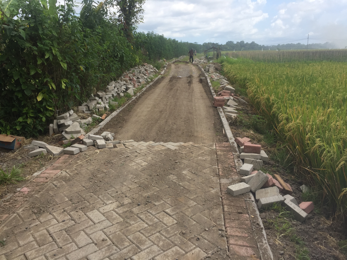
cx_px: 174
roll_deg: -0.7
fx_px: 291
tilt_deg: -13.9
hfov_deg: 61.7
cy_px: 130
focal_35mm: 29
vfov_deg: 48.2
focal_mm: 4.15
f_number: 2.2
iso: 32
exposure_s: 1/1199
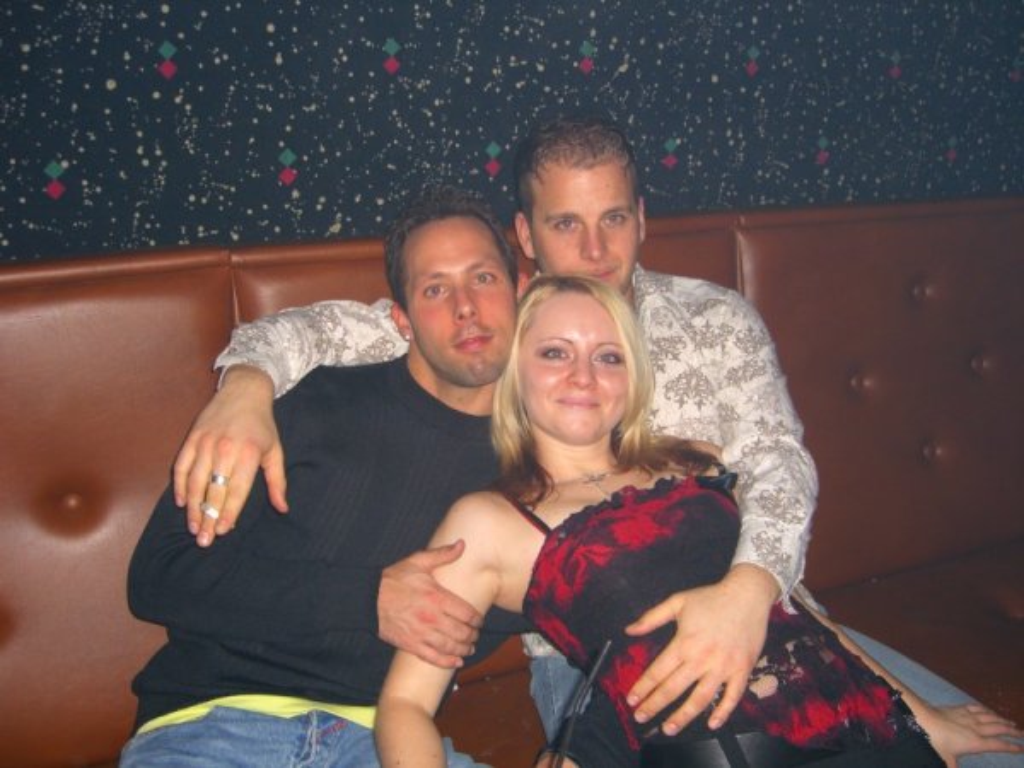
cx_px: 512
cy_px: 384
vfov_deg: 37.7
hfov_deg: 49.0
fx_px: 1124
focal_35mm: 38
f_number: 2.8
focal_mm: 7.9
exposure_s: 1/60
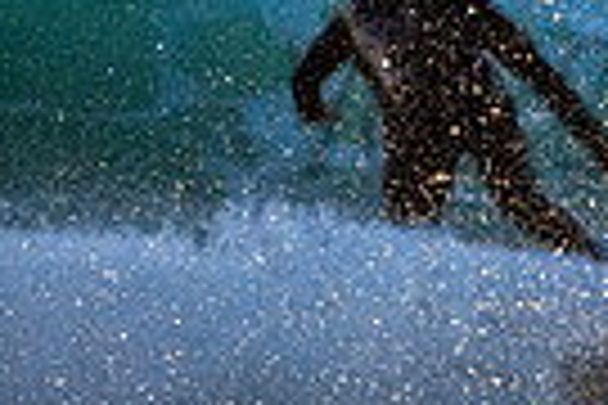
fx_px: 54496
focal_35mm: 3227
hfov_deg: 0.6
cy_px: 70
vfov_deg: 0.4
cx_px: 752
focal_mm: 500
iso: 1100
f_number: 5.6
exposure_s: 1/2000
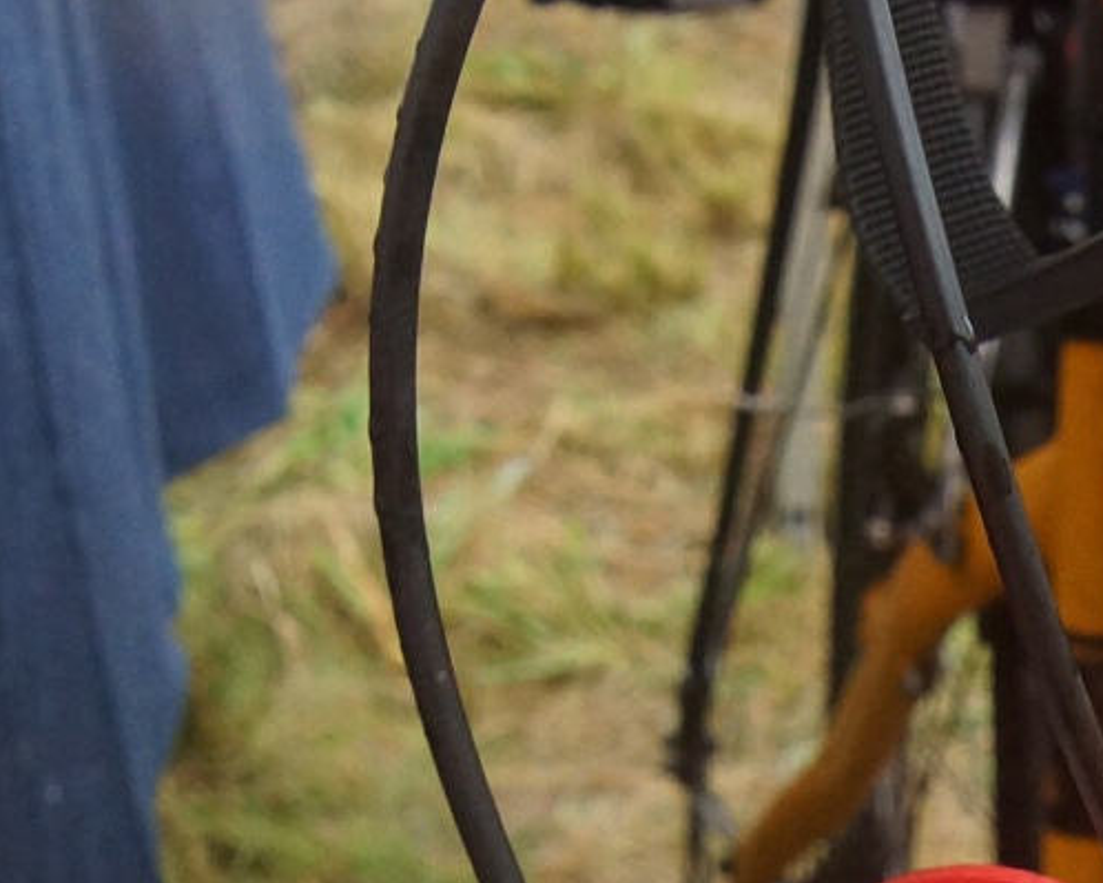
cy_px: 1467
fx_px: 3985
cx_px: 1378
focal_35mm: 122
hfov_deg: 15.1
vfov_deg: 11.9
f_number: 6.7
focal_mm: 18
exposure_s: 1/200
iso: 800
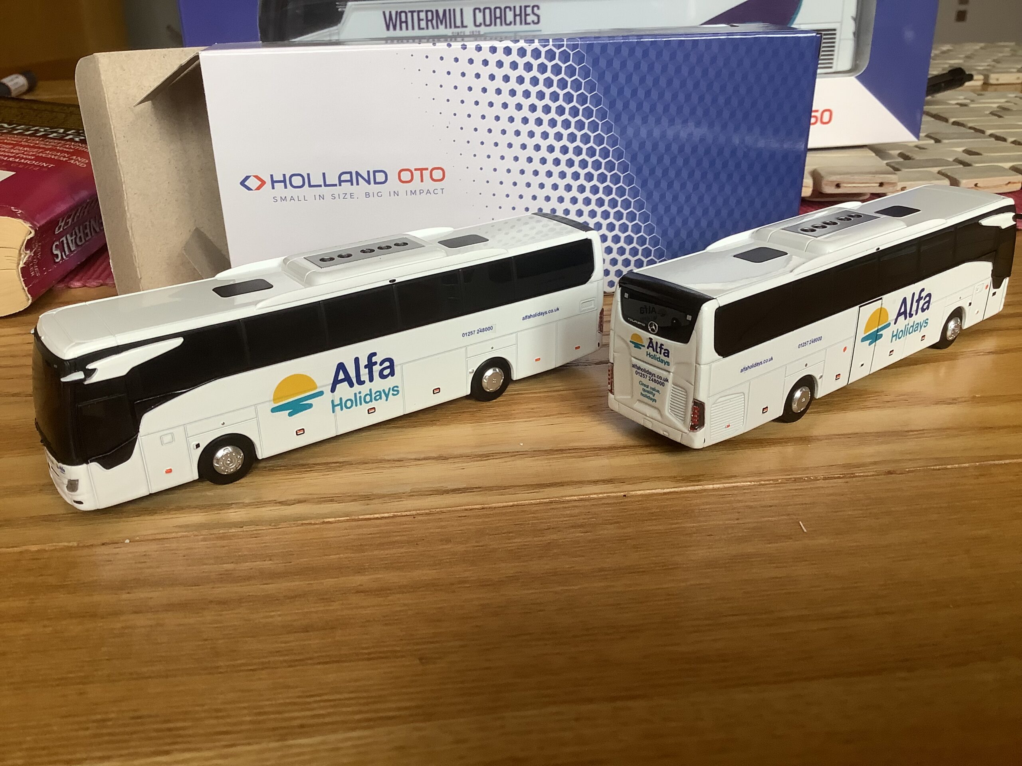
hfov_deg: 58.4
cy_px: 383
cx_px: 511
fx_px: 915
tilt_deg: -24.8
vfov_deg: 45.4
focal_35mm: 31
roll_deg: +1.4
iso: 64
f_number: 2.4
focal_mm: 3.3
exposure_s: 1/50
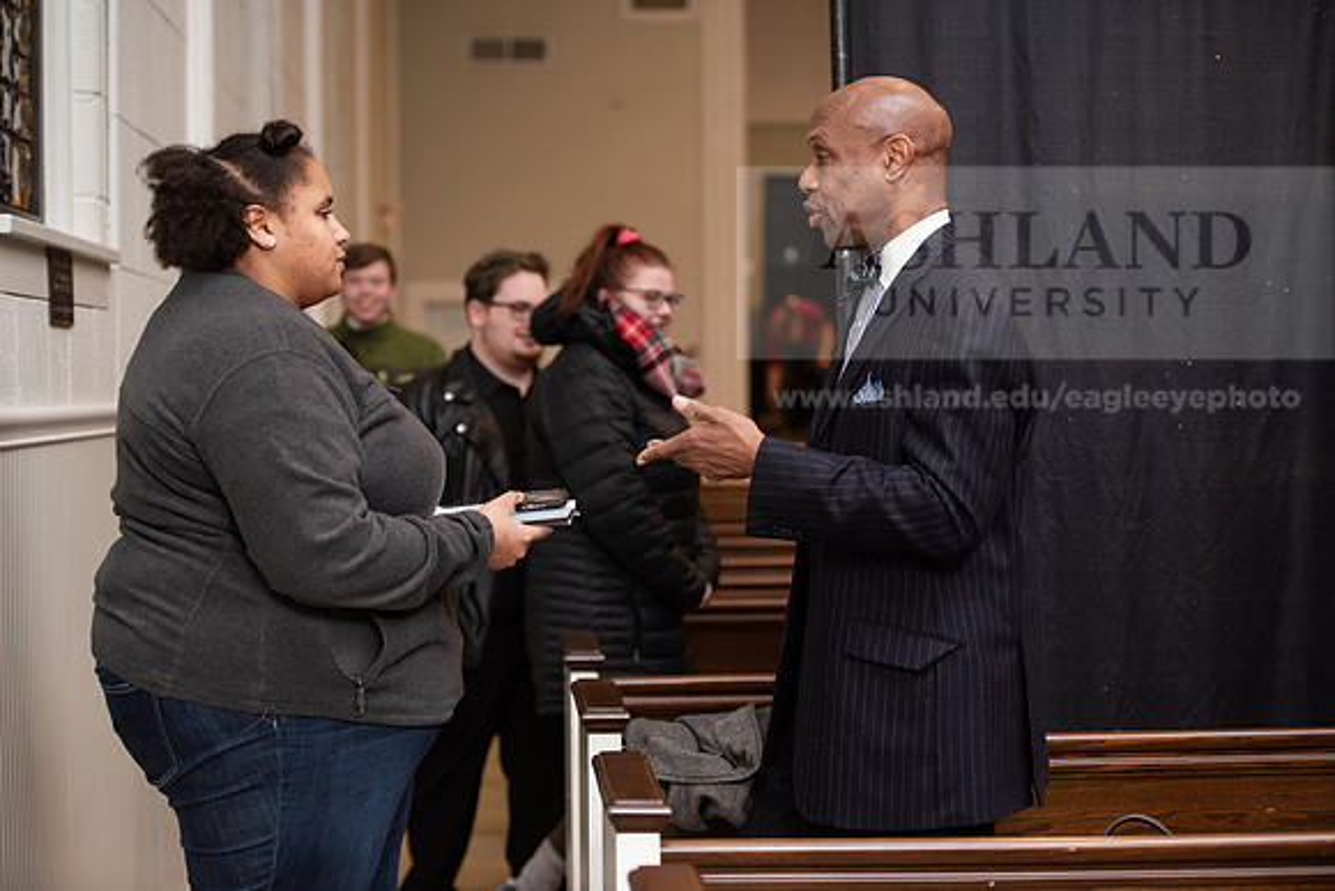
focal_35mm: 70
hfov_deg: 28.8
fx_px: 2596
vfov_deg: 19.5
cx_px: 668
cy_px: 446
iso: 1600
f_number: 3.2
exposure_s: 1/200
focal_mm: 70
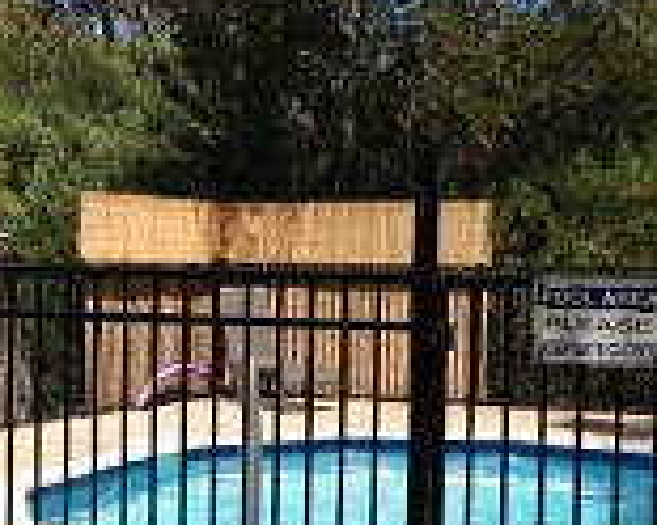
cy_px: 343
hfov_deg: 23.0
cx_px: 288
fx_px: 1614
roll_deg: +1.3
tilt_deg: -3.2
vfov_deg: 18.5
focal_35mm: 83
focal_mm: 4.12
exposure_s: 1/1506
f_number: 2.4
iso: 50
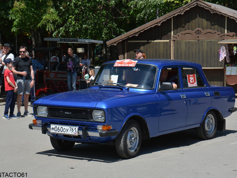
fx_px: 582
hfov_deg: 23.0
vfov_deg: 17.4
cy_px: 89
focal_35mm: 85
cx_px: 130
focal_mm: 52
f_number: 6.3
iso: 400
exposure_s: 1/1600
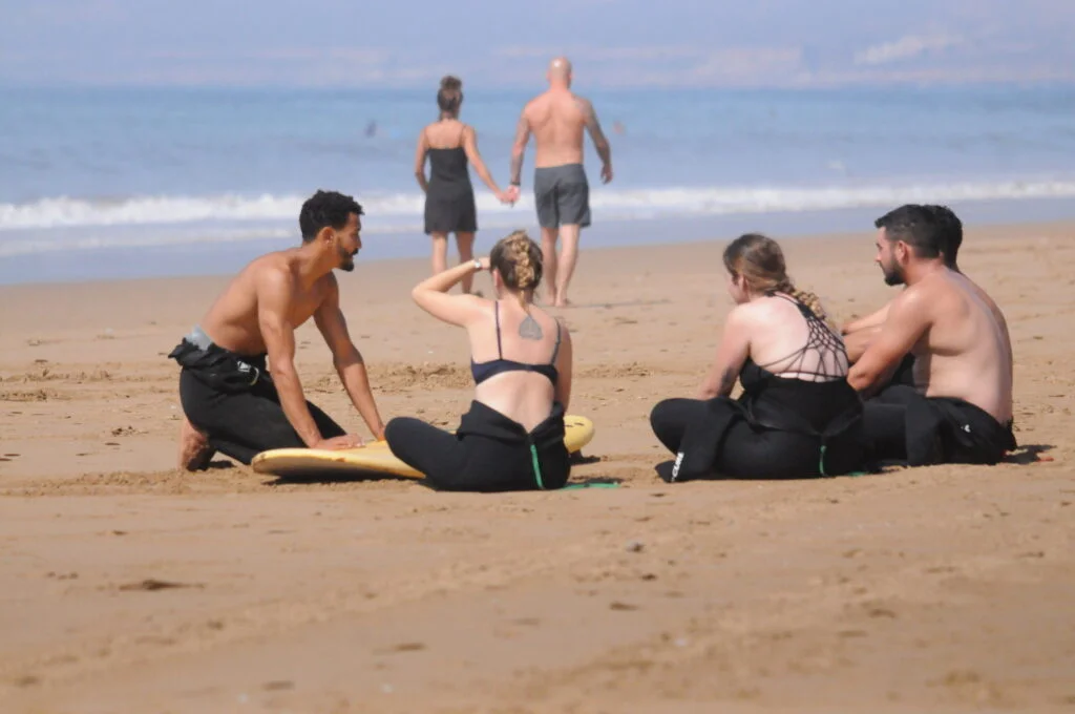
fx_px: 10736
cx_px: 538
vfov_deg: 3.8
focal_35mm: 360
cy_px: 357
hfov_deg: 5.7
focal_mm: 240
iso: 2800
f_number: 5.3
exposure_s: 1/8000
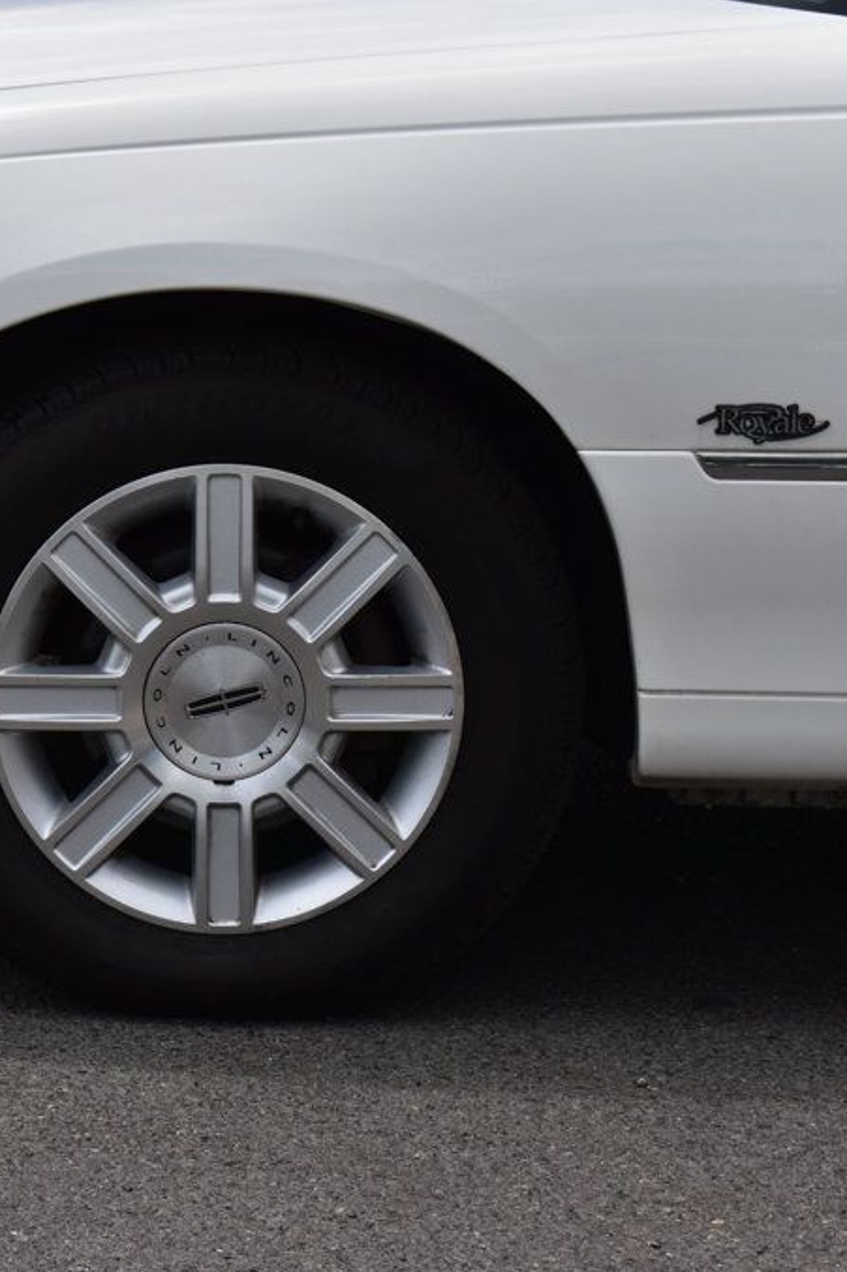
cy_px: 639
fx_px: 4405
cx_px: 199
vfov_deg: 16.4
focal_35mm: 125
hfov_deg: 11.0
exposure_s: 1/500
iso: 320
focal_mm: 55
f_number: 11
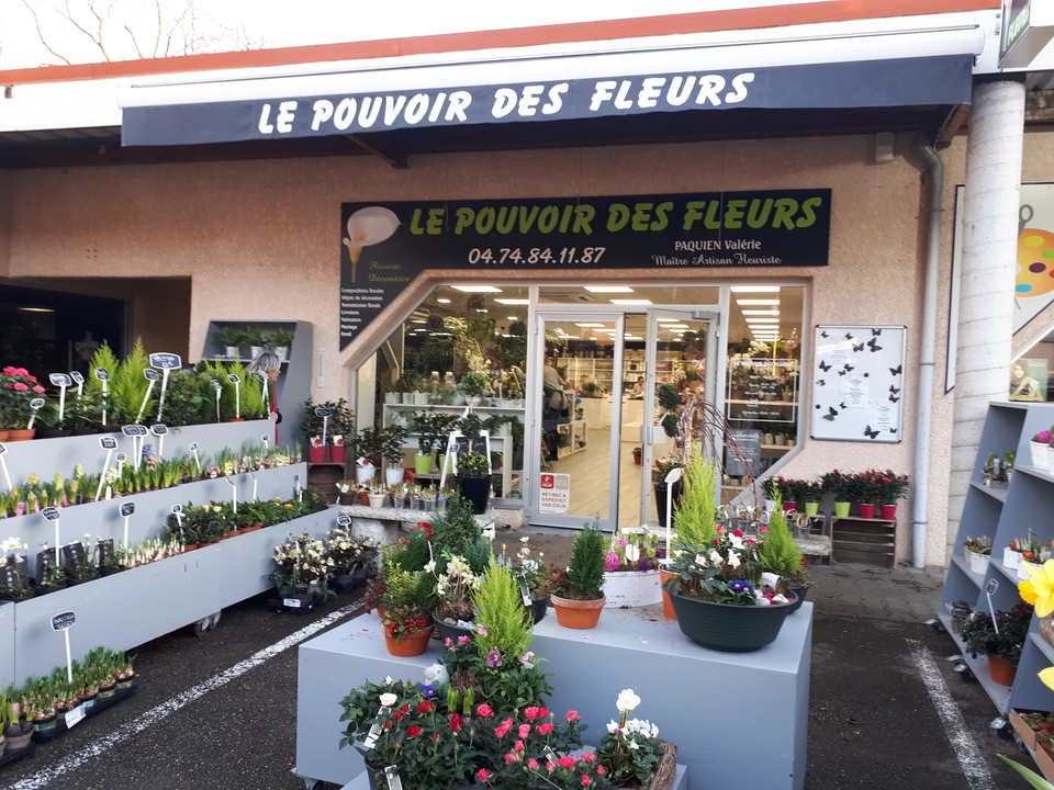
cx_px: 527
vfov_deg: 51.4
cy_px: 395
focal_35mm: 27
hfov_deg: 65.3
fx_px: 822
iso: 50
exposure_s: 1/33
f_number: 1.9
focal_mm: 3.6
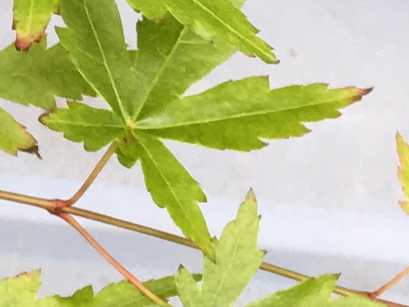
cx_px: -747
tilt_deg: -61.7
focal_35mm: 199
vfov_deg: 7.5
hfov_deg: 8.6
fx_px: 2351
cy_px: 74
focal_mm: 4.15
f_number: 2.2
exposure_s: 1/100
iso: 32
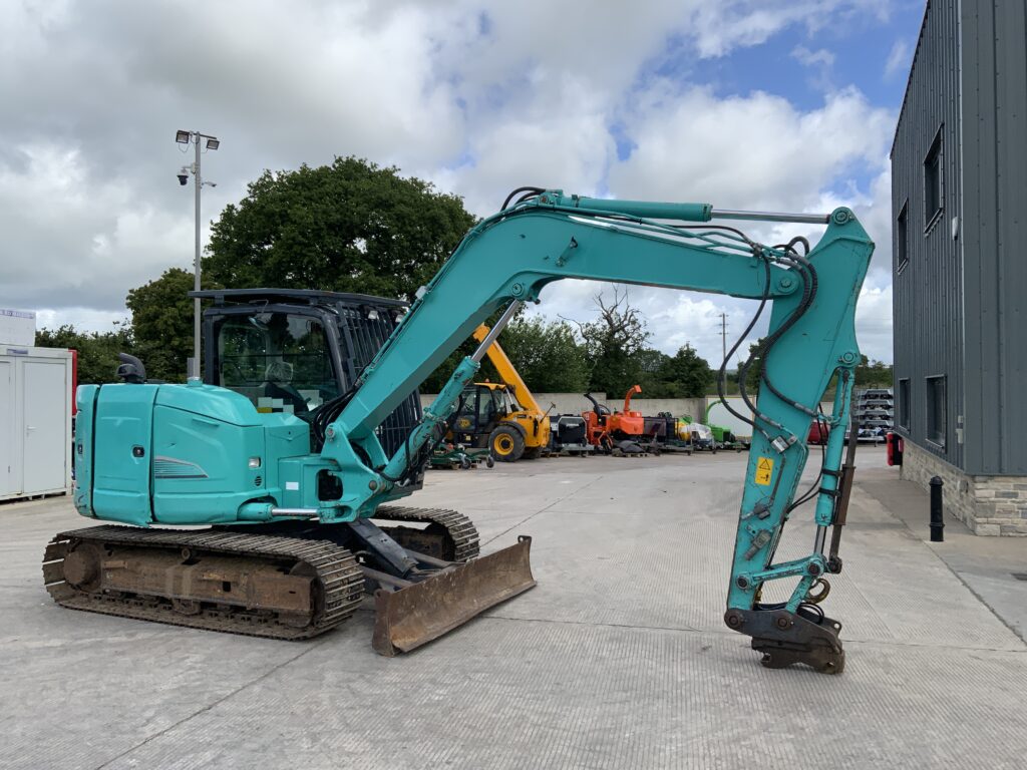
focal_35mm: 29
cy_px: 385
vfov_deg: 48.2
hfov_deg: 61.7
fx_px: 860
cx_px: 514
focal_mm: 3
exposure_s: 1/1626
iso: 16
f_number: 1.8
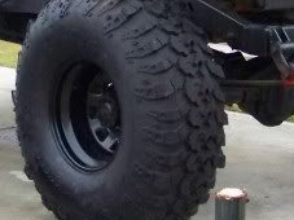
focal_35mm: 127
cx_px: 83
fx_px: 1078
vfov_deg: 11.6
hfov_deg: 15.5
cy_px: 13
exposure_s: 1/500
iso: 320
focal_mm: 5.85
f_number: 2.8
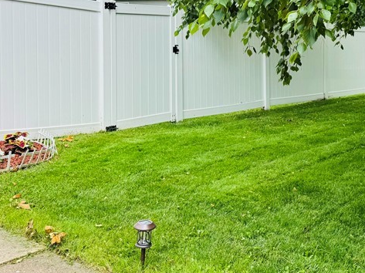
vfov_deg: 27.2
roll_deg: +0.9
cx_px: 291
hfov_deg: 35.7
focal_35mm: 52
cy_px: 41
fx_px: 548
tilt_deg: -3.3
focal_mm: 6.76
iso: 80
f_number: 1.78
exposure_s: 1/1637
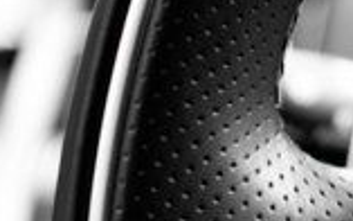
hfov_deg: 11.9
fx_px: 1596
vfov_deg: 7.8
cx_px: 560
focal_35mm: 166
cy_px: 290
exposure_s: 1/200
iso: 500
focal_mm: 40
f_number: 2.8
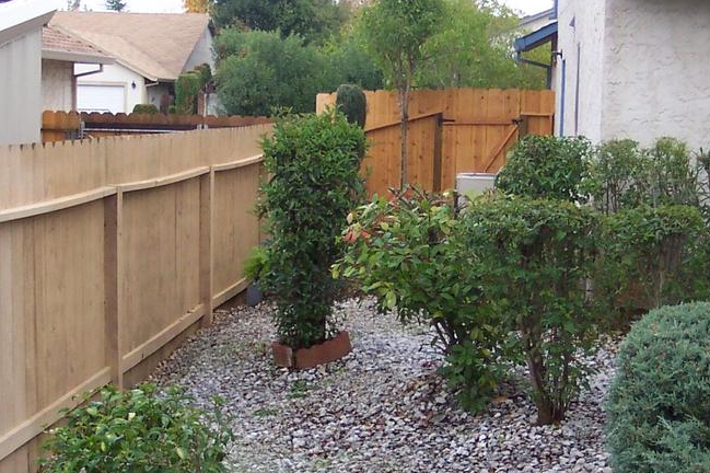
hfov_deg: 26.8
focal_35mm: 75
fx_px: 1478
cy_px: 212
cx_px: 489
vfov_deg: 18.2
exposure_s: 1/250
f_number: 2.8
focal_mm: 8
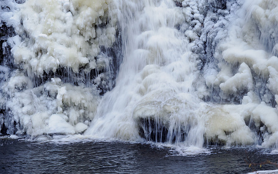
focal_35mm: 198
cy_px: 82
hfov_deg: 10.6
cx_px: 139
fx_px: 1500
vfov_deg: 6.6
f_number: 7.1
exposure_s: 1/20
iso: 80
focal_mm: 93
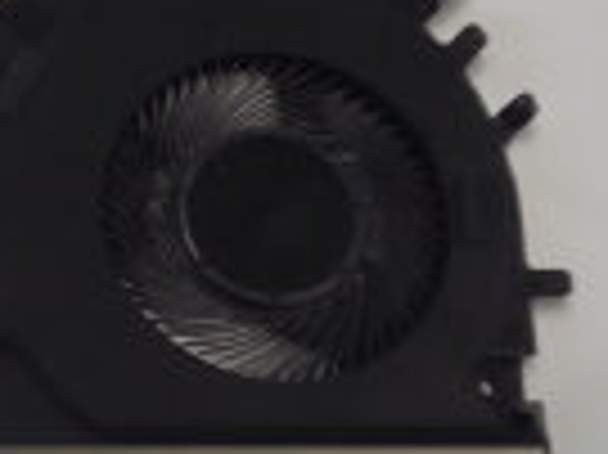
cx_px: -721
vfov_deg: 11.4
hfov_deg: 12.8
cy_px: 458
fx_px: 2264
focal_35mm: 129
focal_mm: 5
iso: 320
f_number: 3.5
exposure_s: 1/60
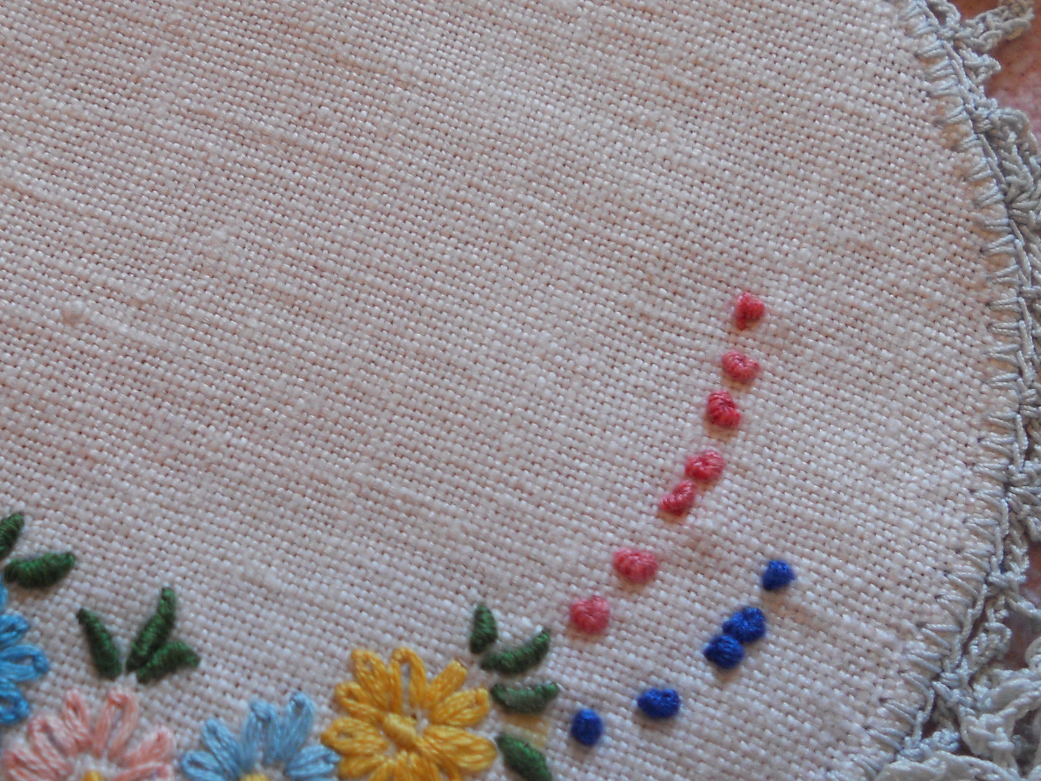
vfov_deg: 27.9
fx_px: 1564
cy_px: 271
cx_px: 247
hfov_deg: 35.9
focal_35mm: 52
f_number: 3.5
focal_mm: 5.8
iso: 125
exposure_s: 1/30
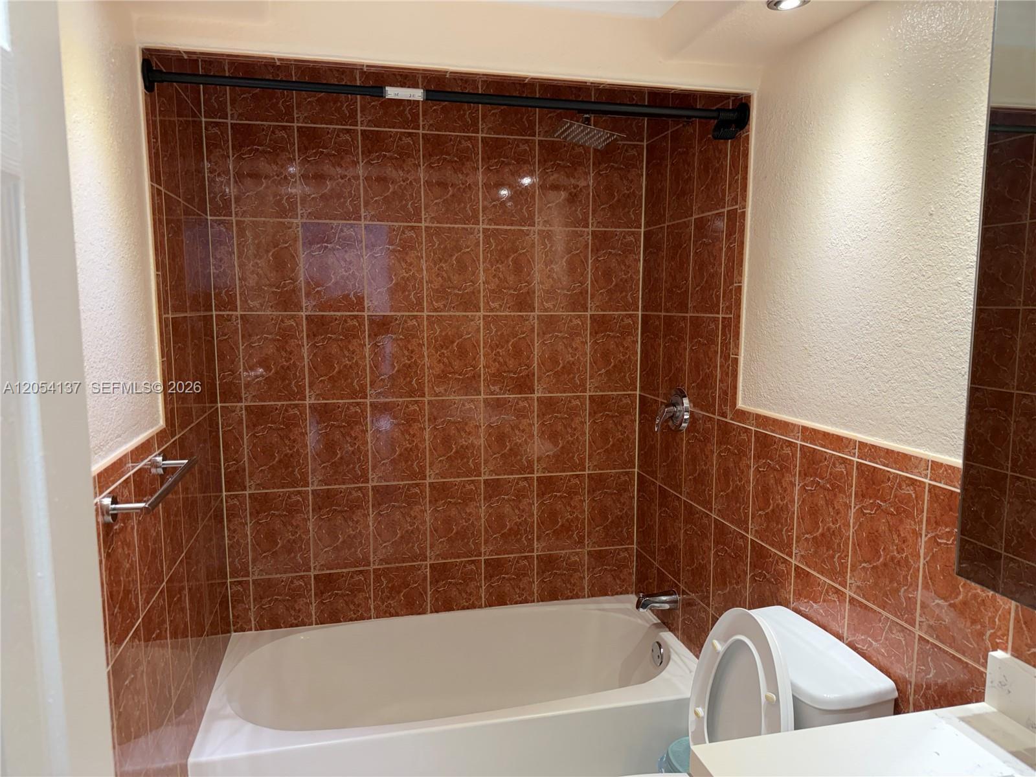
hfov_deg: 71.6
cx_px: 518
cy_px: 388
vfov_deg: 56.8
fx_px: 718
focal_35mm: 24
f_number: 1.78
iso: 160
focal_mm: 6.76
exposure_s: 1/120
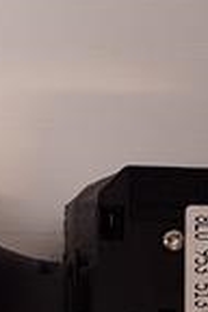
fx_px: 1118
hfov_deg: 10.2
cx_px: -119
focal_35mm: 129
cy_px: 234
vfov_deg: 15.8
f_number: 1.9
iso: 40
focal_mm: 2.91
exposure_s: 1/125
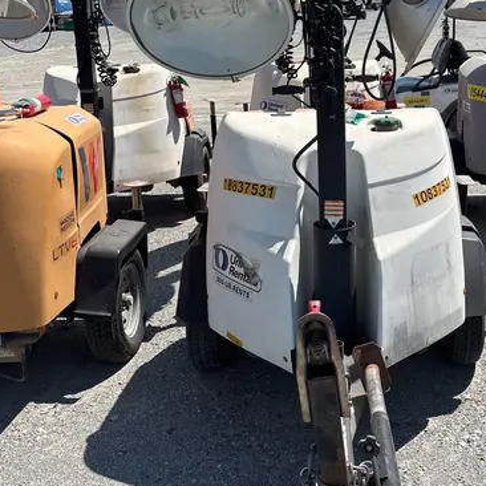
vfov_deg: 36.3
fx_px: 731
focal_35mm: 46
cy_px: 153
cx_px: 340
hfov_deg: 36.3
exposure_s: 1/4425
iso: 50
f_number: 1.6
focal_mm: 5.96
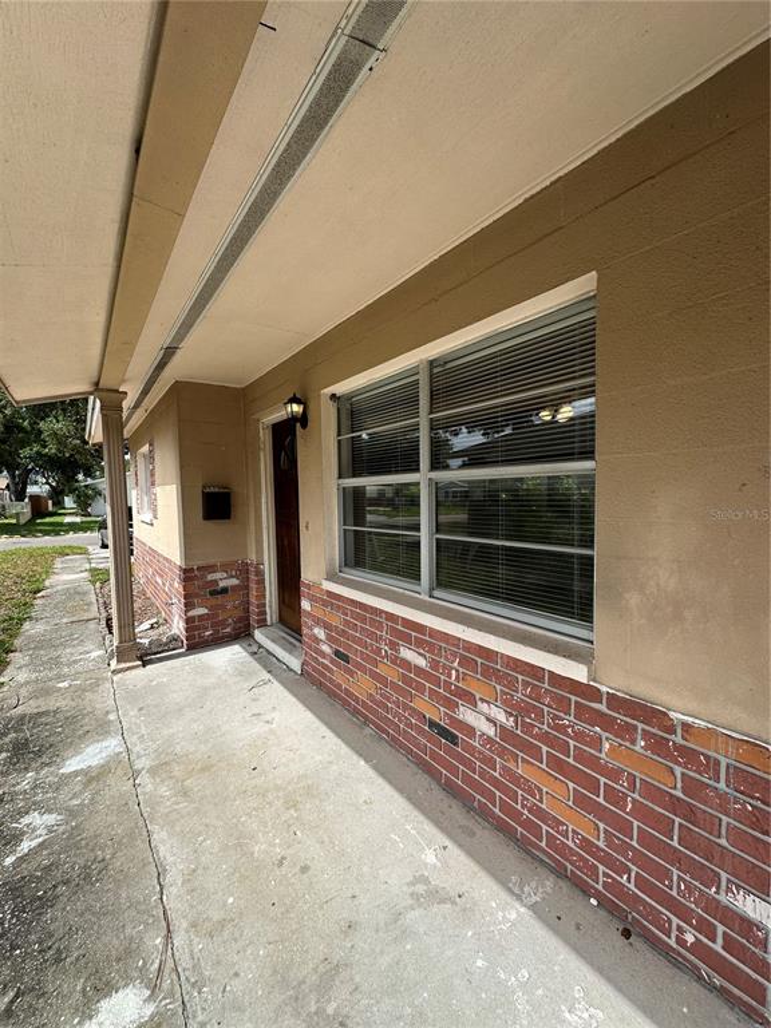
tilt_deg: -2.0
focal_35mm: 14
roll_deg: -0.1
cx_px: 386
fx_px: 416
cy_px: 514
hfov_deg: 85.7
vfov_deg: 102.1
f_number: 2.2
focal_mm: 2.22
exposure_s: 1/636
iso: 40
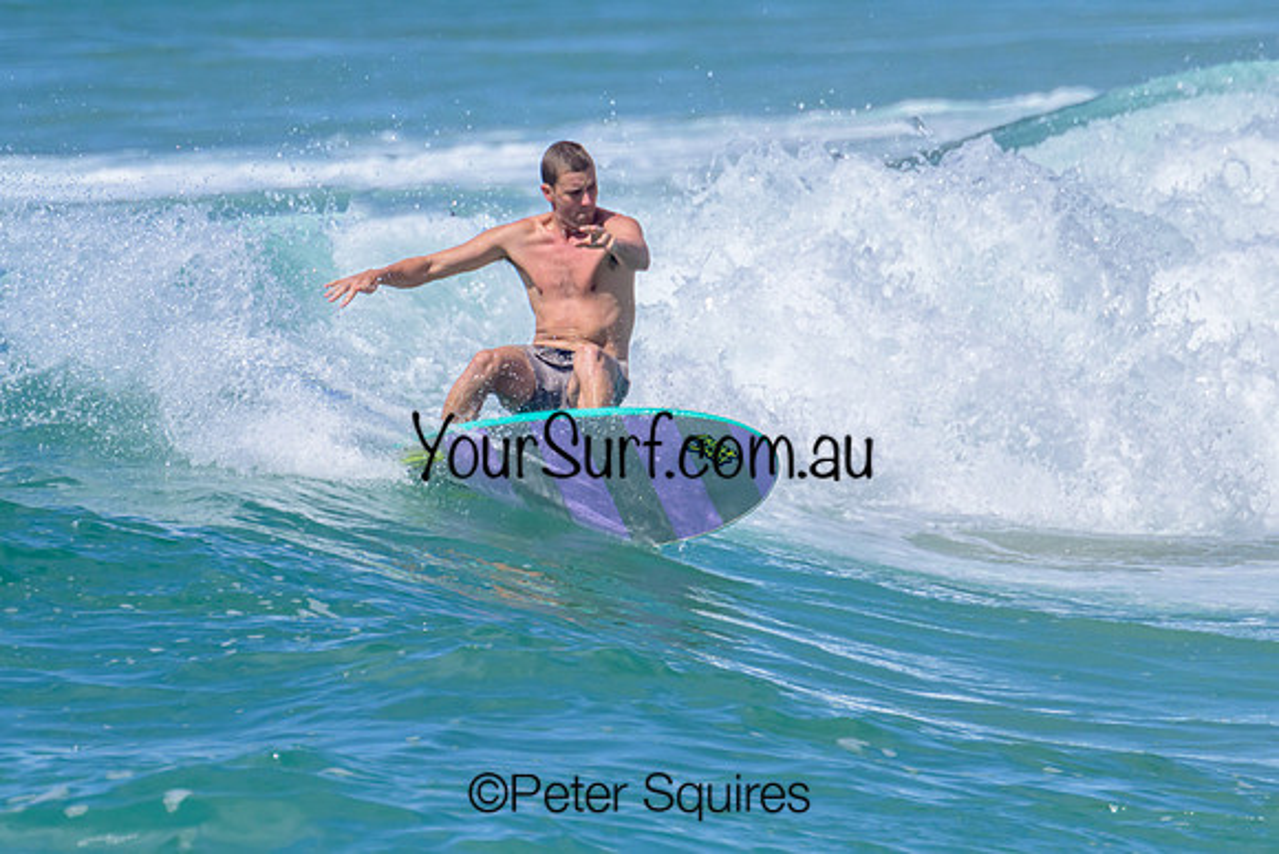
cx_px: 536
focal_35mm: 1087
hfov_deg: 1.9
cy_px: 390
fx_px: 38619
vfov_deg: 1.3
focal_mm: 800
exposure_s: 1/2000
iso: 720
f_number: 11
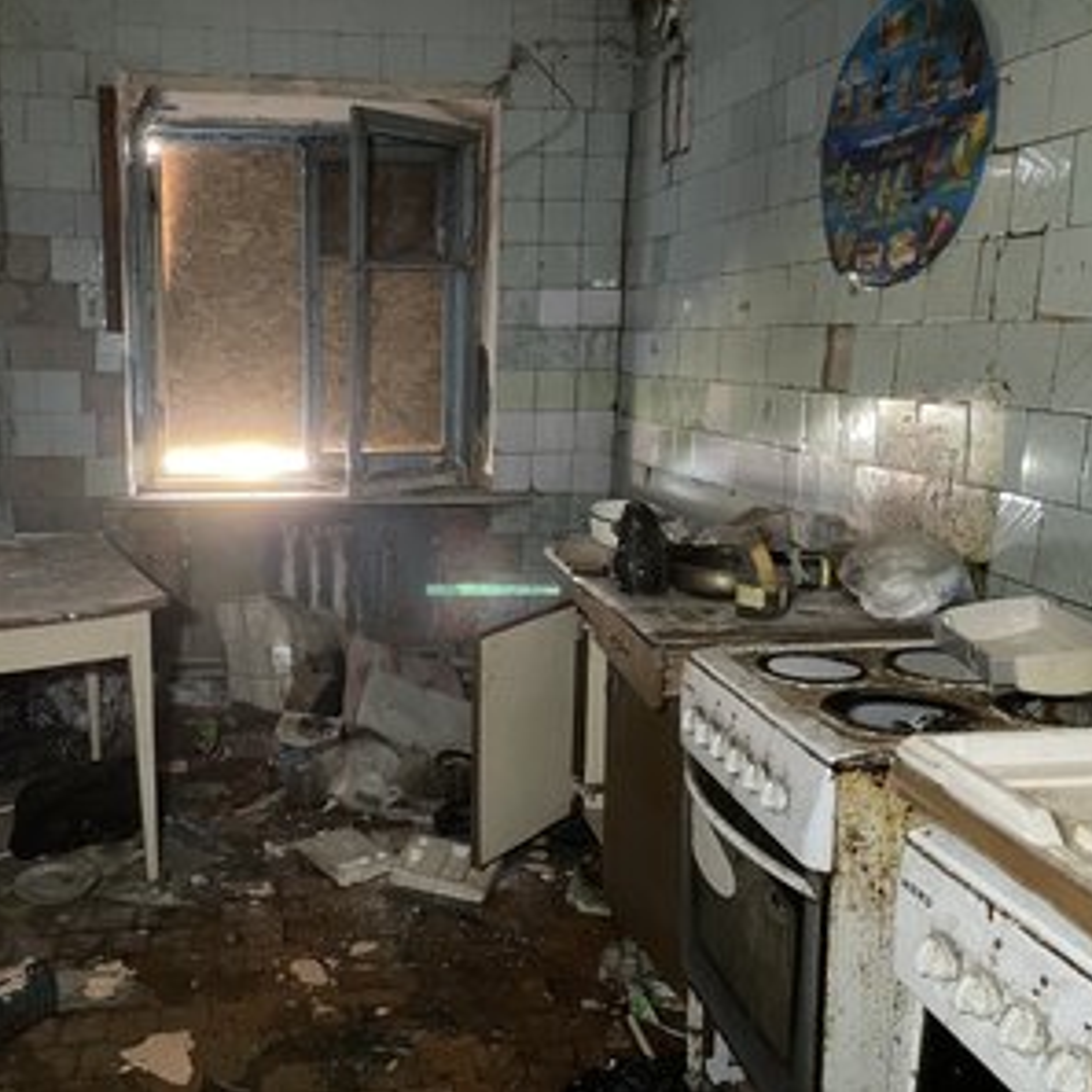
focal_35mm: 31
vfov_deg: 52.5
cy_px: 548
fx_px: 1106
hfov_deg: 51.6
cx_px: 368
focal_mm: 4.2
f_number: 1.6
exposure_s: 1/30
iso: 1000
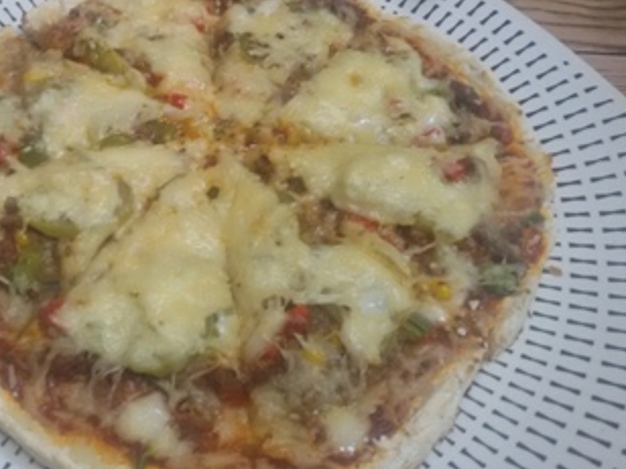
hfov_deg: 40.3
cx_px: 170
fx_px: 832
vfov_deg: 31.1
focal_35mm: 46
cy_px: 131
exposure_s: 1/33
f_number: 2.4
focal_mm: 2.93
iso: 160
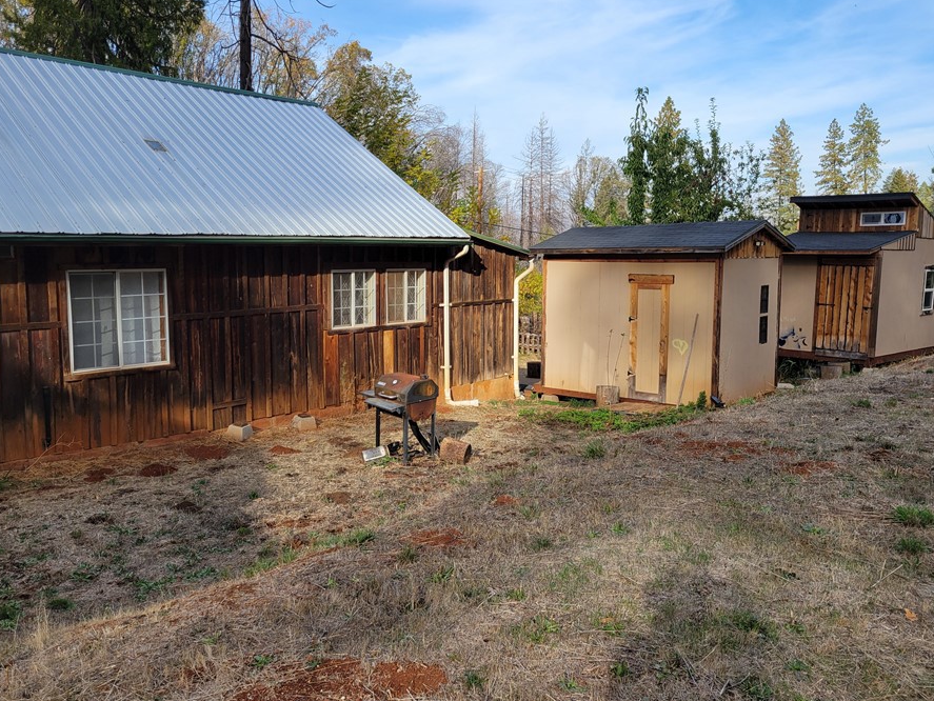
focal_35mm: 30
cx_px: 463
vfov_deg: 46.8
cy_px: 346
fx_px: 810
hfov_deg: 59.9
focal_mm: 5.4
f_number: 1.8
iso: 40
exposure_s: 1/1148
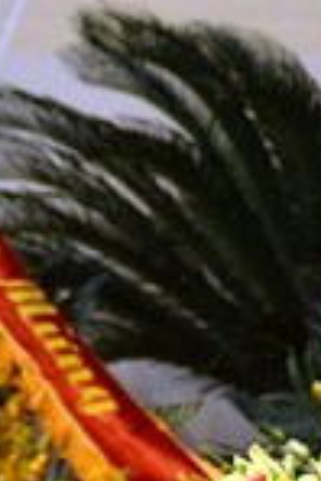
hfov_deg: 1.5
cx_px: 519
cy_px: 317
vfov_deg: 2.3
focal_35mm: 906
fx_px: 12089
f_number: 5.6
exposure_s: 1/60
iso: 640
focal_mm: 200
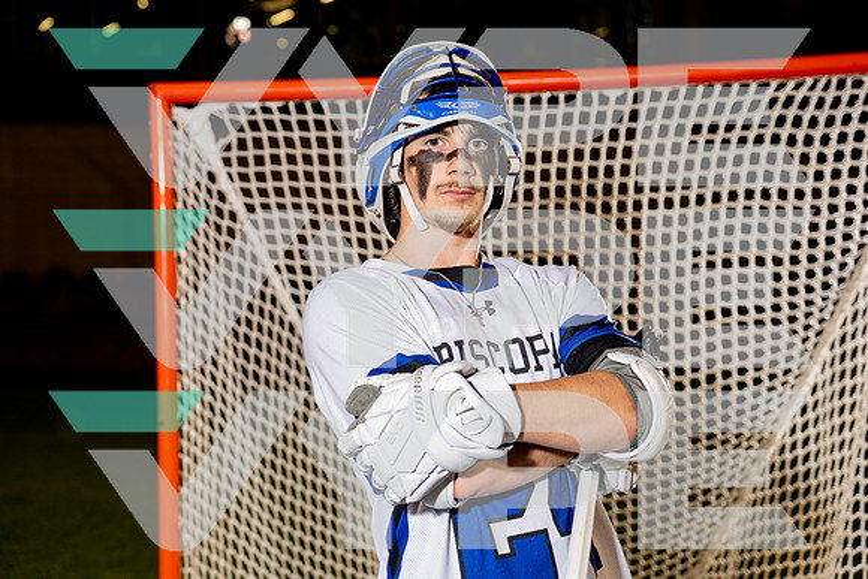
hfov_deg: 33.9
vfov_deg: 23.0
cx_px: 434
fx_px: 1423
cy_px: 290
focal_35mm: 59
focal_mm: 59
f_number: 4
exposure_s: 1/250
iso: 400
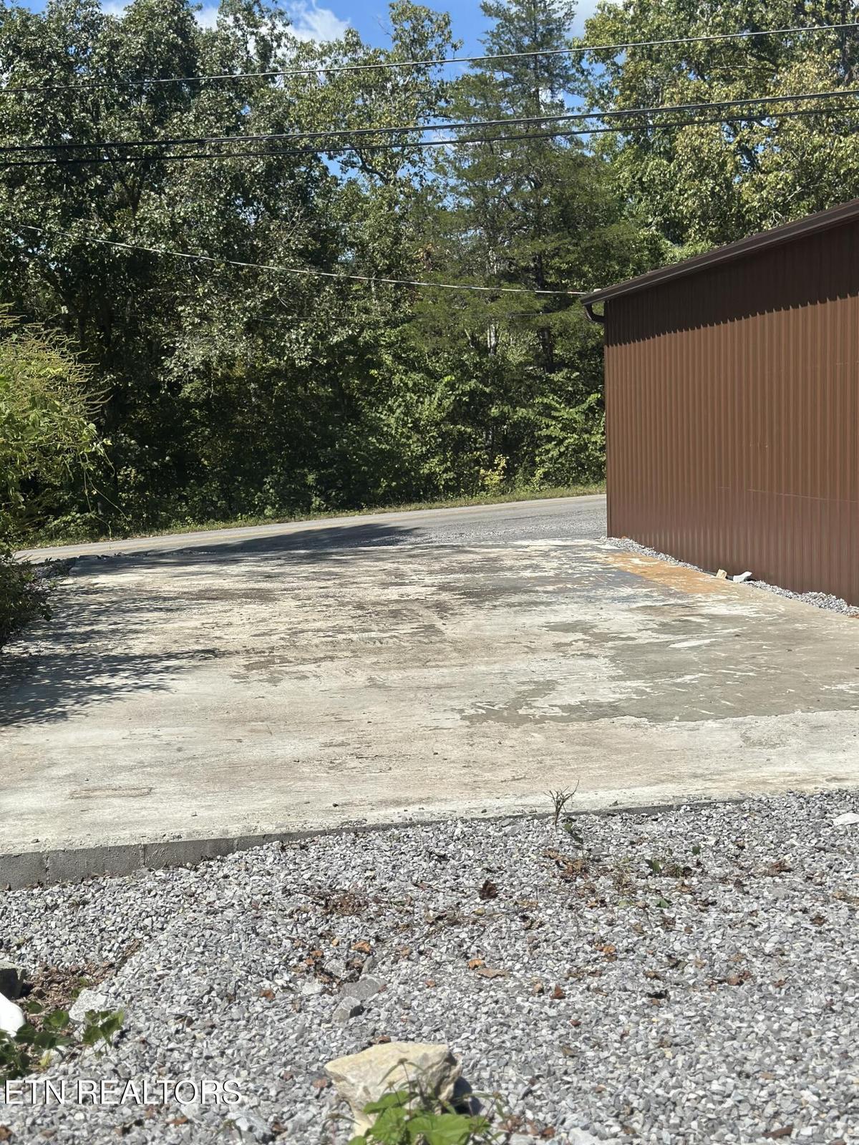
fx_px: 1588
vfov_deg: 39.7
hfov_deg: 30.3
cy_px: 572
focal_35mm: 48
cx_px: 430
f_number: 1.78
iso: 100
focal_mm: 6.86
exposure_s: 1/8197
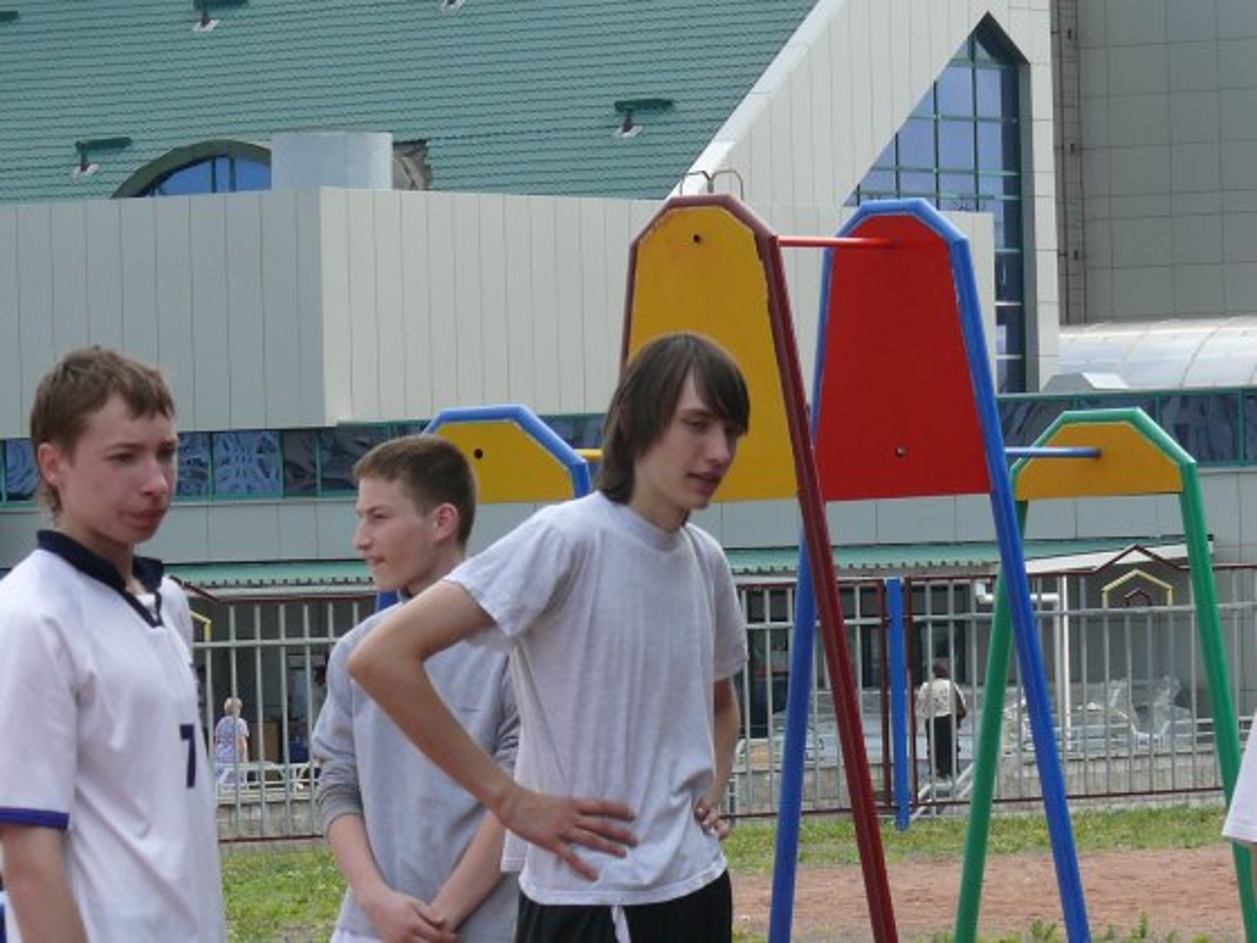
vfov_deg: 6.3
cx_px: 628
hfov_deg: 8.4
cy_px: 472
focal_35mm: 235
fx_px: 8533
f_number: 5.6
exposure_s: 1/250
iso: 100
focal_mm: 27.8
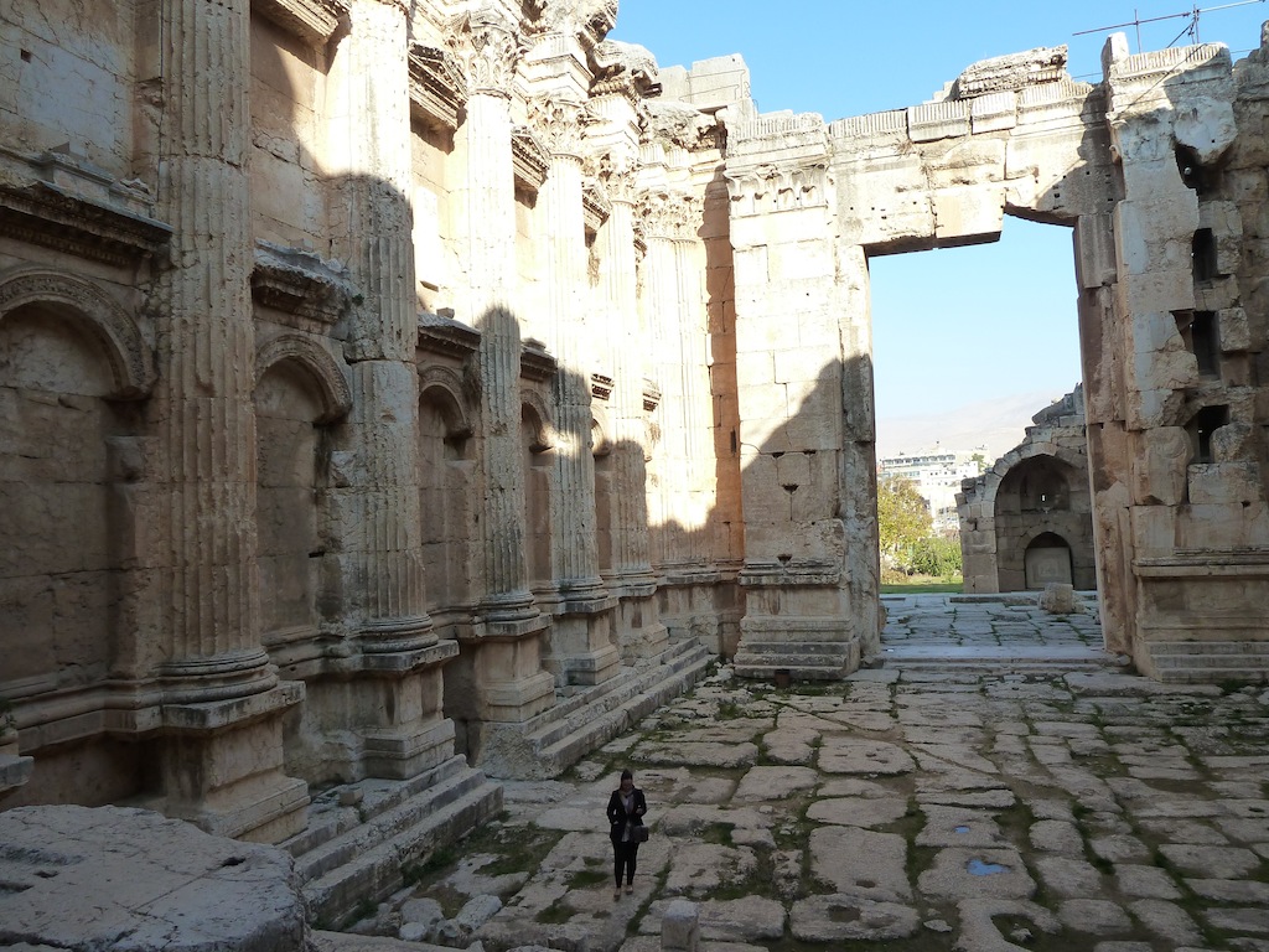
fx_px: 916
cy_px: 476
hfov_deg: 69.4
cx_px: 634
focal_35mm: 25
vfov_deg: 54.9
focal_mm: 4.1
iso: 125
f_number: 4
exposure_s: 1/250
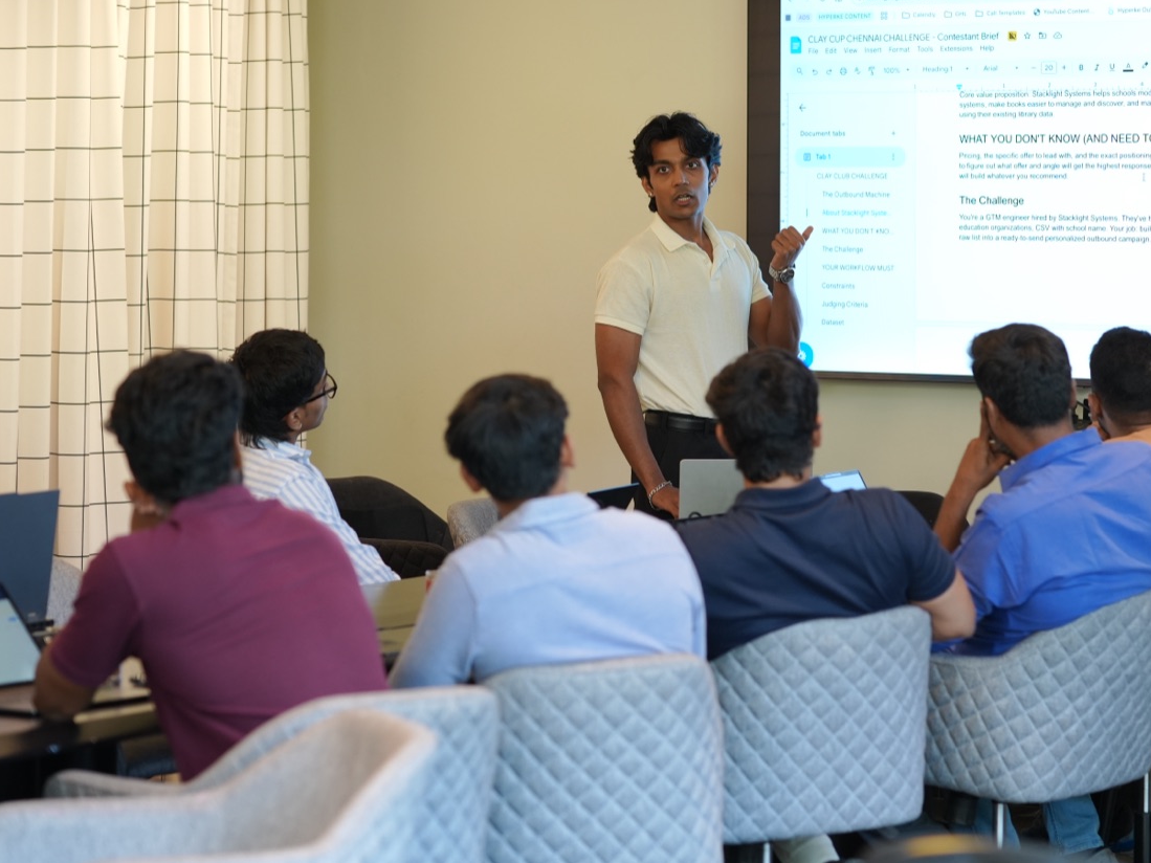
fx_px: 3956
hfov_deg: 16.5
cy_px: 322
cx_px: 652
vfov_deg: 12.4
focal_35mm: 119
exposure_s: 1/200
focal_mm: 85
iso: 1000
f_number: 2.5
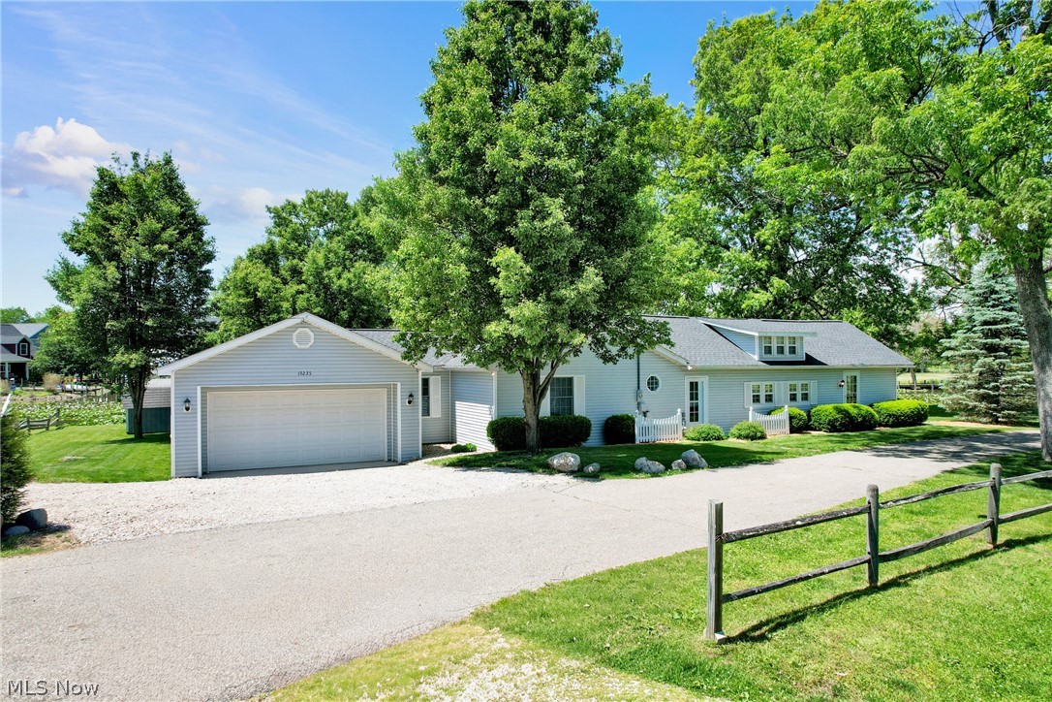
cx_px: 526
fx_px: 643
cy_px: 351
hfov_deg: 78.6
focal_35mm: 22
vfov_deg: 57.2
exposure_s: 1/1500
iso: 100
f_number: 2.8
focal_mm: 8.38
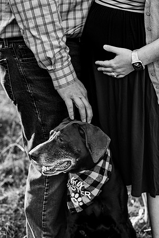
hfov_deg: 16.1
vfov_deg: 23.9
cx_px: 80
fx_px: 563
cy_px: 119
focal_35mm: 85
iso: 200
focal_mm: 85
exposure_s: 1/200
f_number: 4
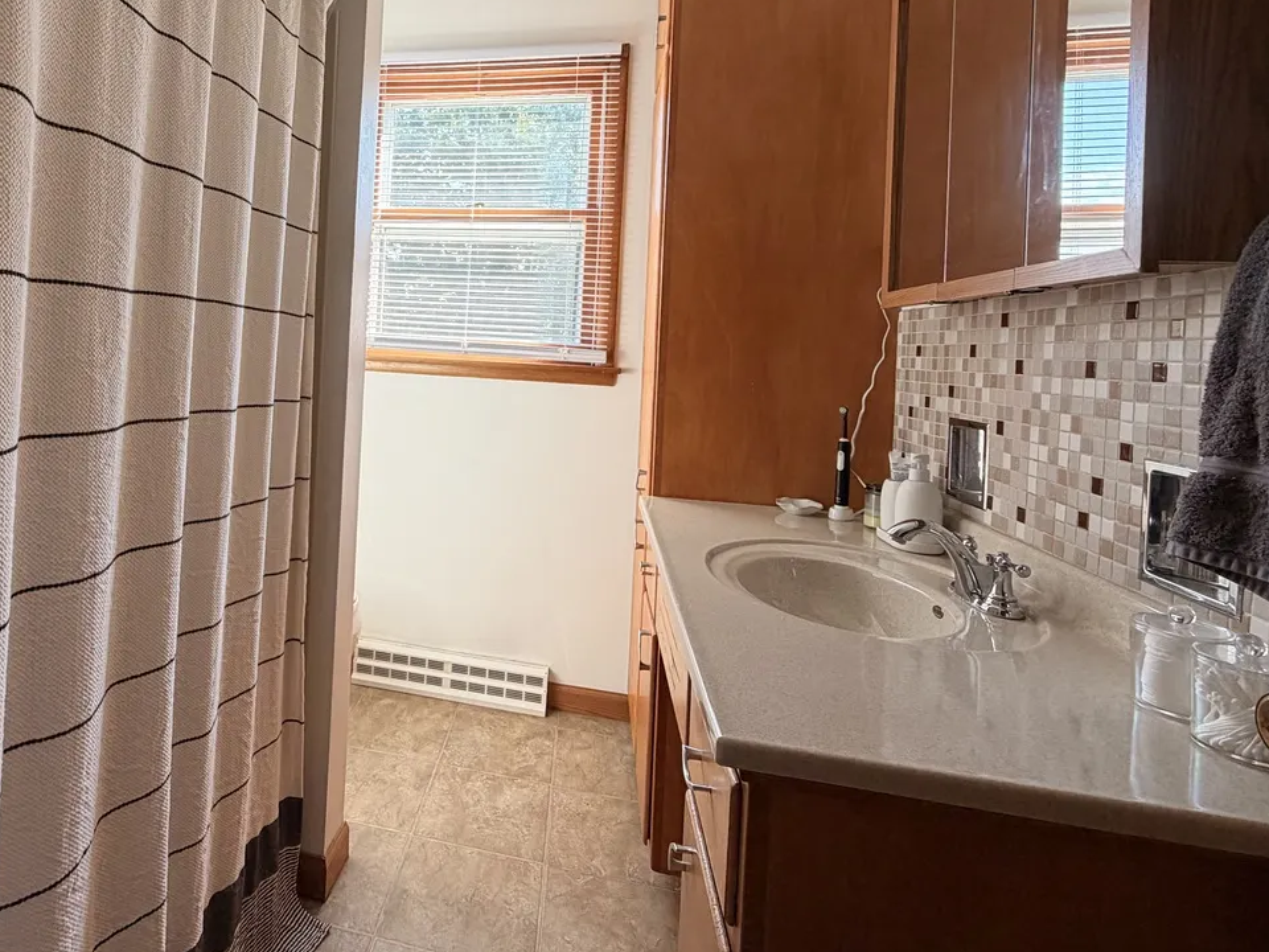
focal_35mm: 21
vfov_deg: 62.3
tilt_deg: +0.7
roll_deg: -2.3
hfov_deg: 76.1
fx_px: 770
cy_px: 341
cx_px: 406
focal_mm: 2.22
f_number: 2.2
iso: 125
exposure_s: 1/121
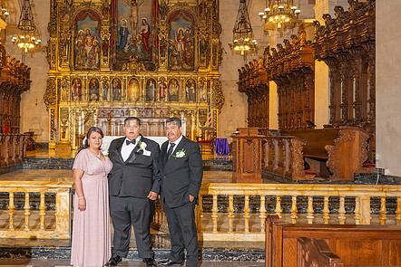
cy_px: 129
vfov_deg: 36.9
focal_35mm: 36
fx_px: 401
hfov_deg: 51.9
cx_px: 127
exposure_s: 1/200
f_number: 2.8
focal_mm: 24
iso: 1000
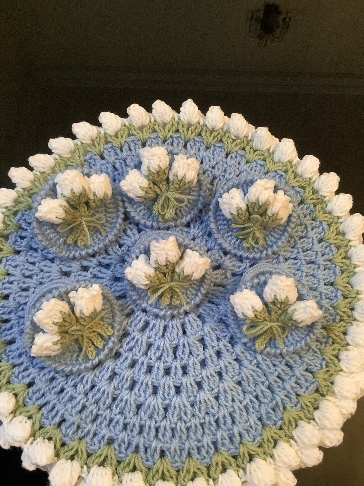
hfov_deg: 44.2
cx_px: 183
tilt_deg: -70.7
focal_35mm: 32
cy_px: 248
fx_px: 449
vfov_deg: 56.8
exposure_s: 1/33
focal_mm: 3.3
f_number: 2.4
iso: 250
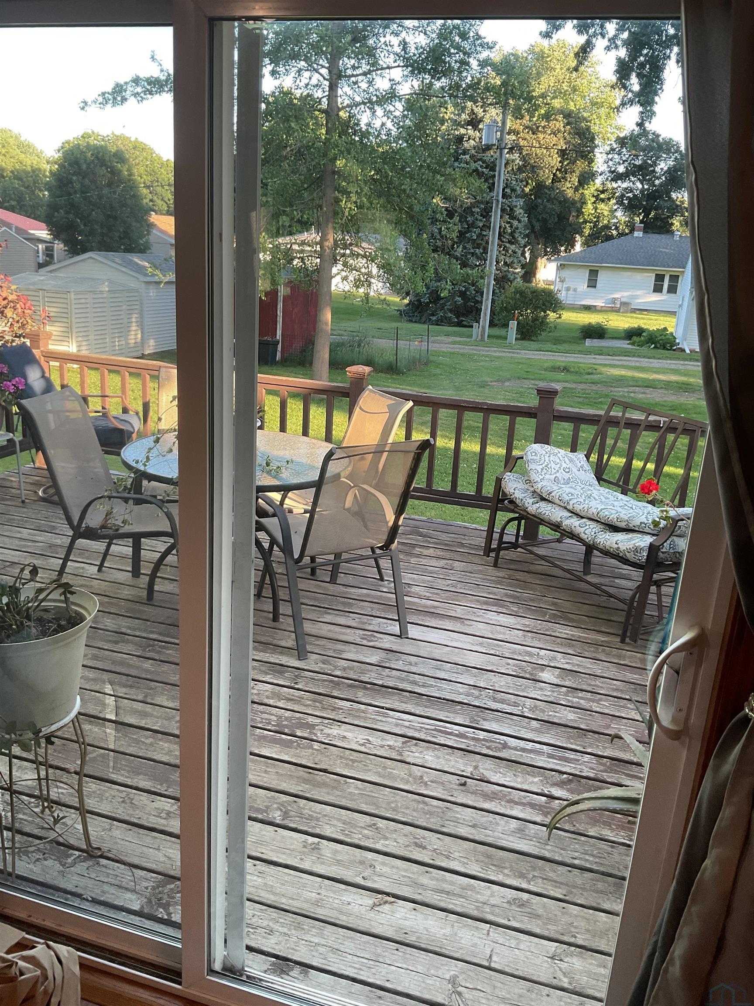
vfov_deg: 61.7
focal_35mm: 29
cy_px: 503
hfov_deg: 48.2
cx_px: 377
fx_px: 842
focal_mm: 3
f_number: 1.8
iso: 64
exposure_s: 1/120
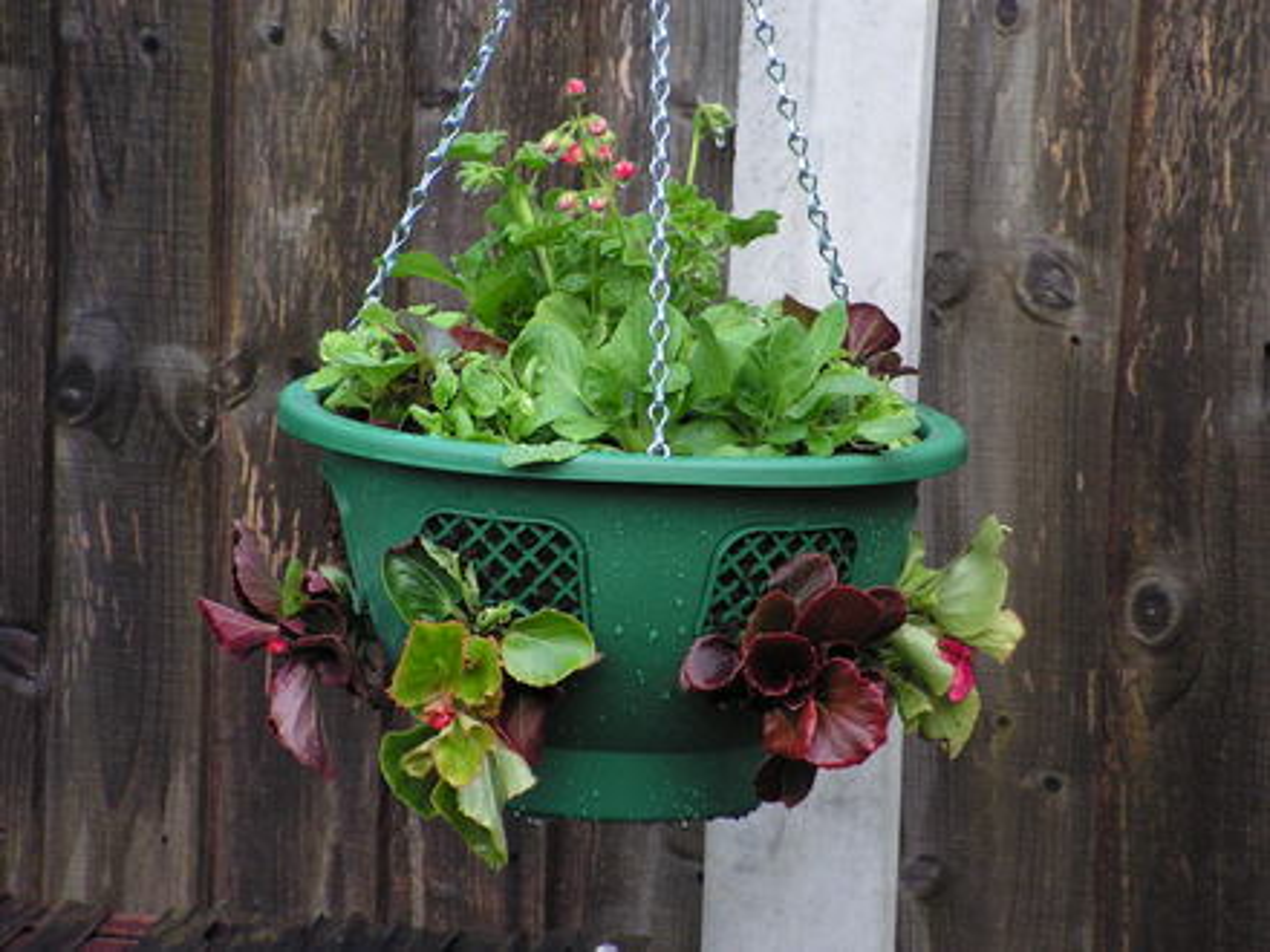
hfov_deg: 10.7
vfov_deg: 8.1
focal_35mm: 184
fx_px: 6751
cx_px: 635
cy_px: 476
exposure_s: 1/200
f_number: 3.4
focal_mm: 30.8
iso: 160
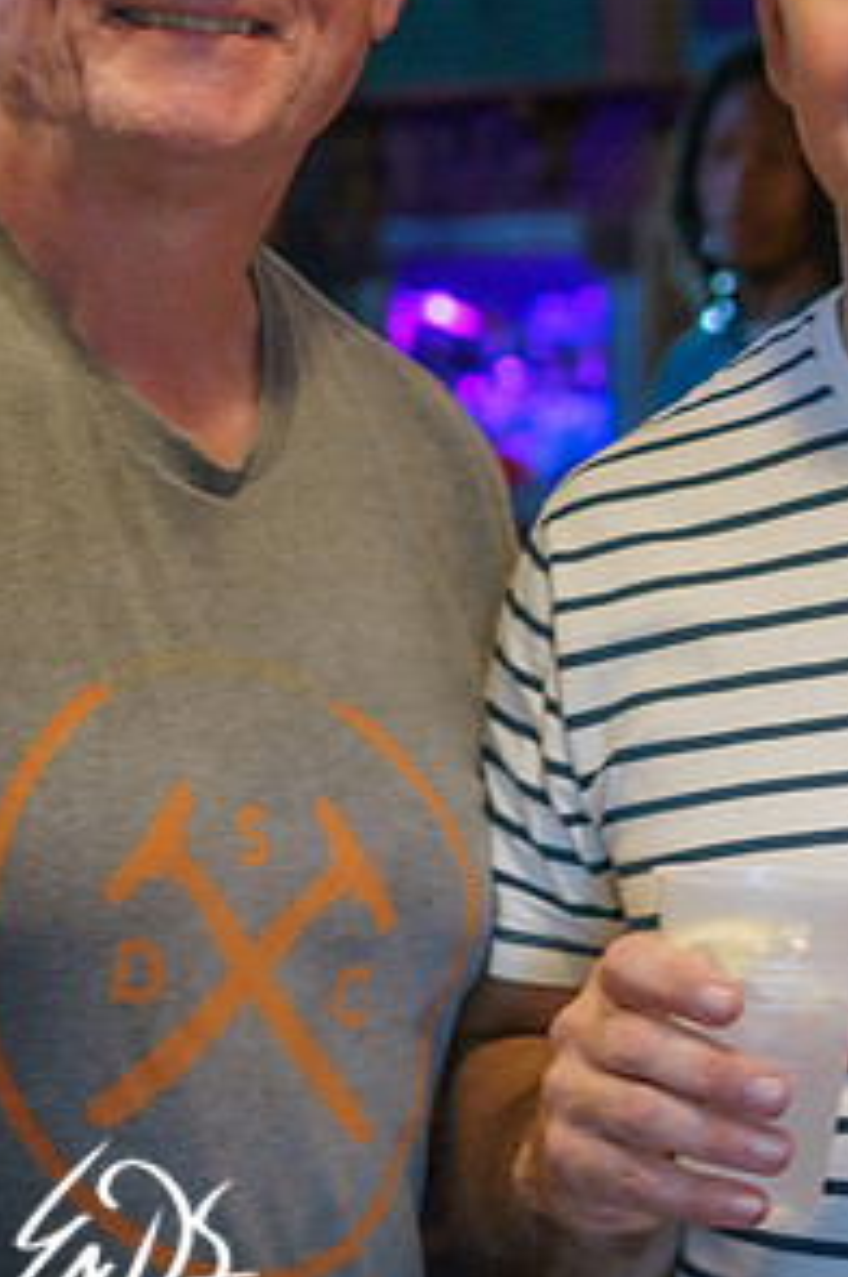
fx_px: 4462
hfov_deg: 10.7
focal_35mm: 126
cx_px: 1048
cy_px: 420
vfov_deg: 16.2
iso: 1600
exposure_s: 1/60
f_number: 4
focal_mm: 55
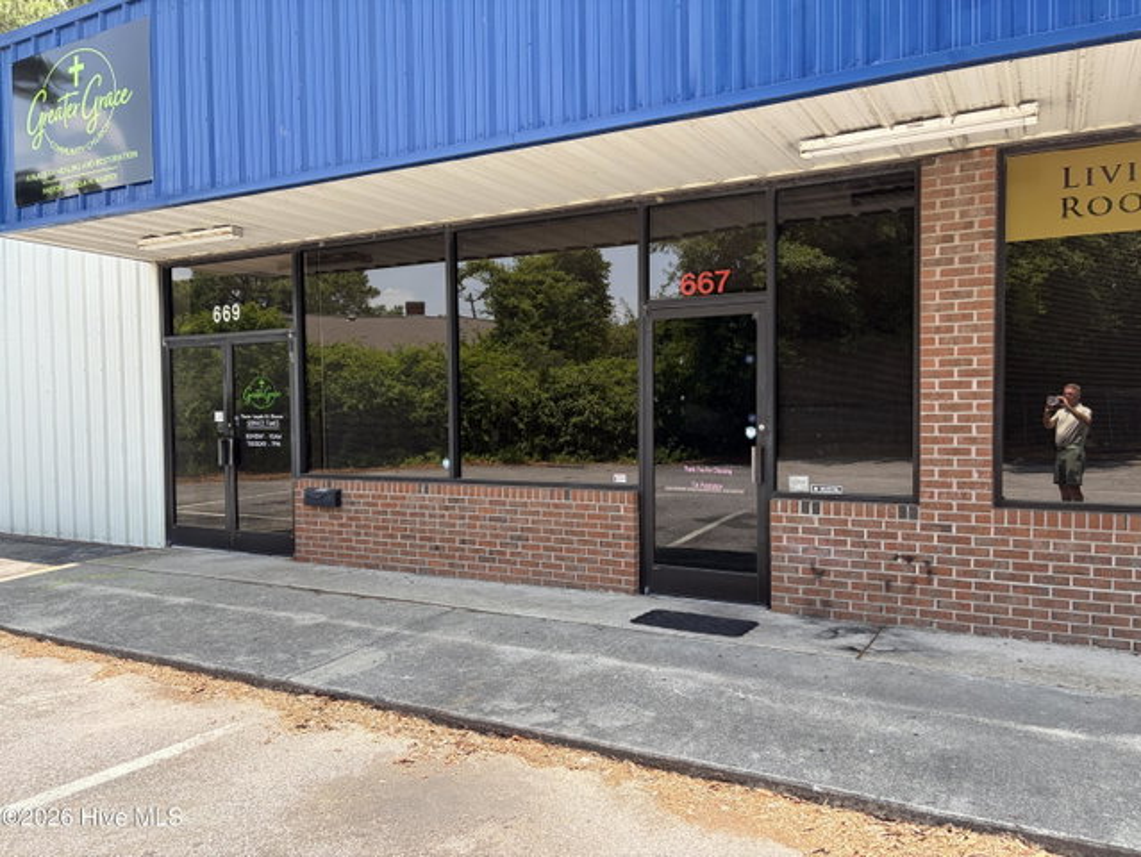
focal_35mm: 26
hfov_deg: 67.3
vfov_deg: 53.1
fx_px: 857
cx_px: 570
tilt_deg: -2.2
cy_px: 428
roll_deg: +1.9
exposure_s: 1/586
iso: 64
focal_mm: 5.96
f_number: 1.6
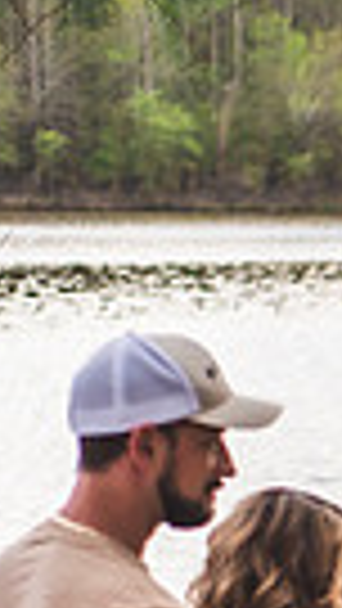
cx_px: 1175
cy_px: 853
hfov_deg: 4.9
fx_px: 3690
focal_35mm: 229
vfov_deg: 9.2
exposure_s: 1/800
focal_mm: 50
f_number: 2.8
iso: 250
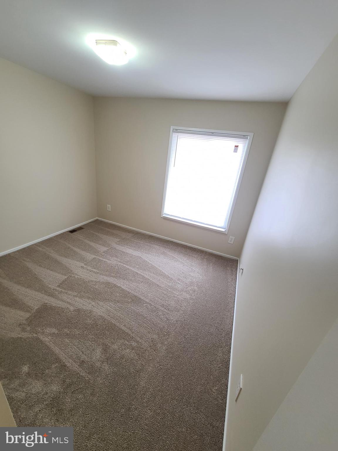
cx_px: 169
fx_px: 169
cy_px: 226
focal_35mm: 13
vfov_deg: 106.2
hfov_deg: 89.9
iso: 250
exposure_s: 1/59
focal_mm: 2.2
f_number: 2.2
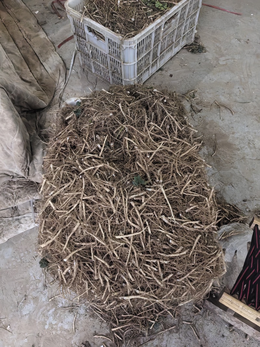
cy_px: 174
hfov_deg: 51.3
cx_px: 130
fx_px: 270
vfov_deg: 65.3
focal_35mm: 27
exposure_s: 1/100
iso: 1600
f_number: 1.9
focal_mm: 5.52
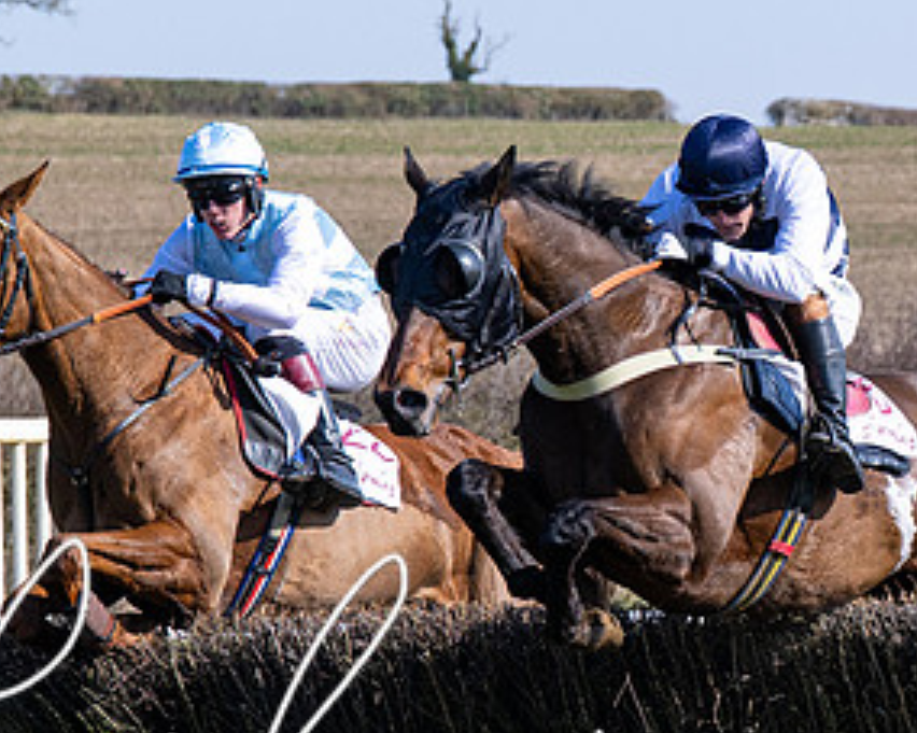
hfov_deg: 6.6
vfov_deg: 5.3
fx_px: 7895
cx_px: 525
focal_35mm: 291
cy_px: 402
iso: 200
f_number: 4
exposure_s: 1/2500
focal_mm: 74
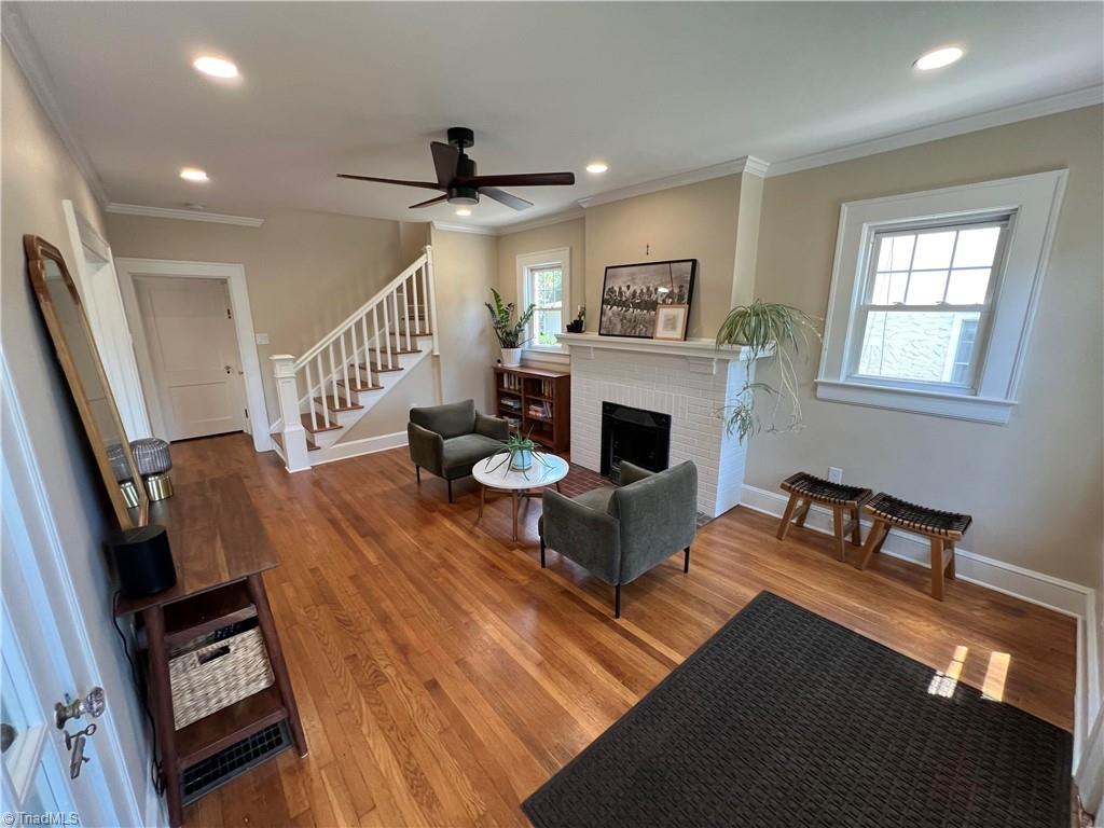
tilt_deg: -13.2
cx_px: 552
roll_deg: +0.5
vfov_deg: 89.9
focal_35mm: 13
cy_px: 414
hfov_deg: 106.2
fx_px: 415
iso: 250
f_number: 1.8
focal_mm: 1.57
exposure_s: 1/120
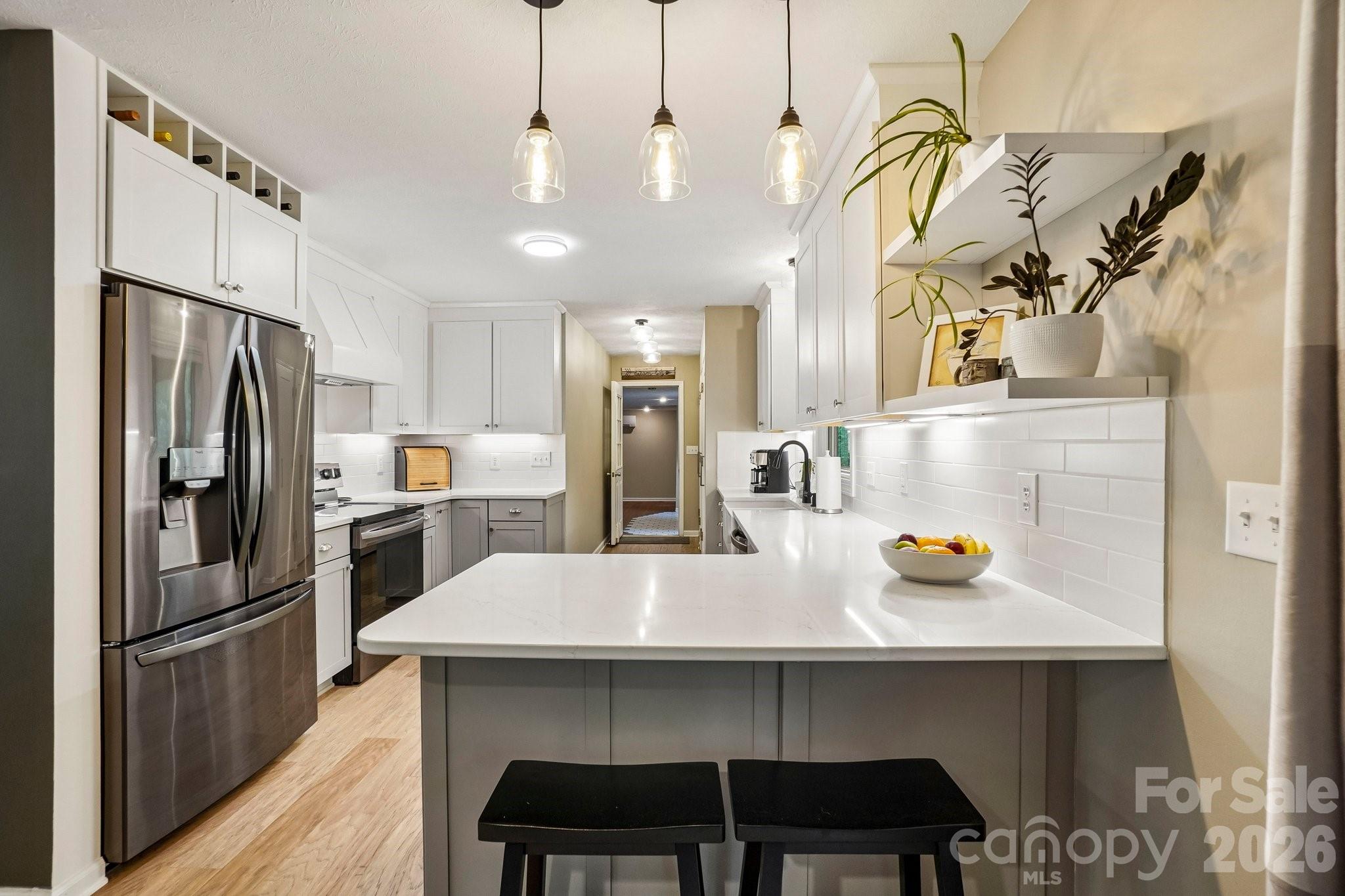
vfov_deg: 77.3
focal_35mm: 15
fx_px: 560
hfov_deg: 100.4
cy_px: 448
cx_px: 672
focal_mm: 10
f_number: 8
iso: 400
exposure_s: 1/25
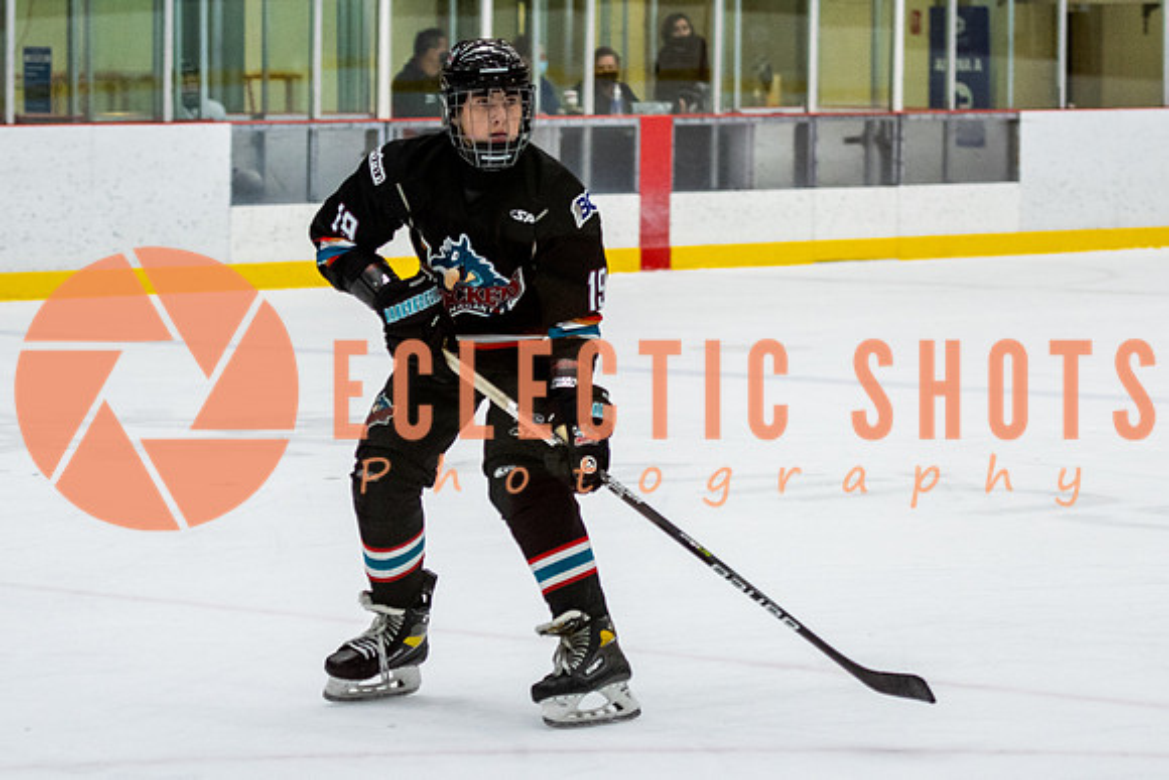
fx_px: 5607
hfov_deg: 11.9
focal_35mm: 173
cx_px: 604
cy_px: 313
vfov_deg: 8.0
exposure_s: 1/640
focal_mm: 85
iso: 1250
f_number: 2.8
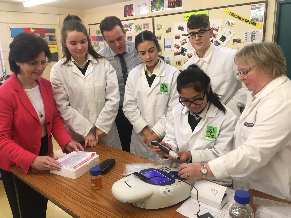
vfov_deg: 48.2
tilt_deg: -15.3
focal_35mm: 29
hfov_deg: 61.7
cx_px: 146
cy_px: 109
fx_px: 244
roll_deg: +1.3
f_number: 2.2
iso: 64
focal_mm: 4.15
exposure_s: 1/33
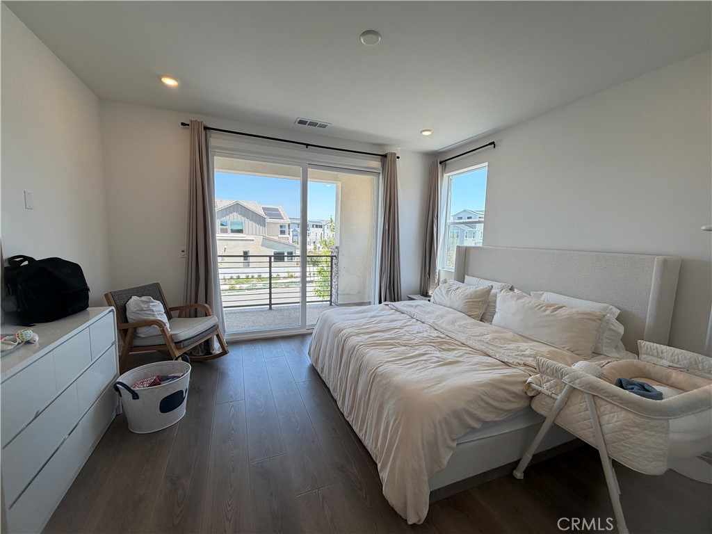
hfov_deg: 102.1
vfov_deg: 85.7
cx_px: 356
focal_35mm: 14
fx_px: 288
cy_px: 267
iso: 50
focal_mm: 2.22
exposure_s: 1/120
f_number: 2.2
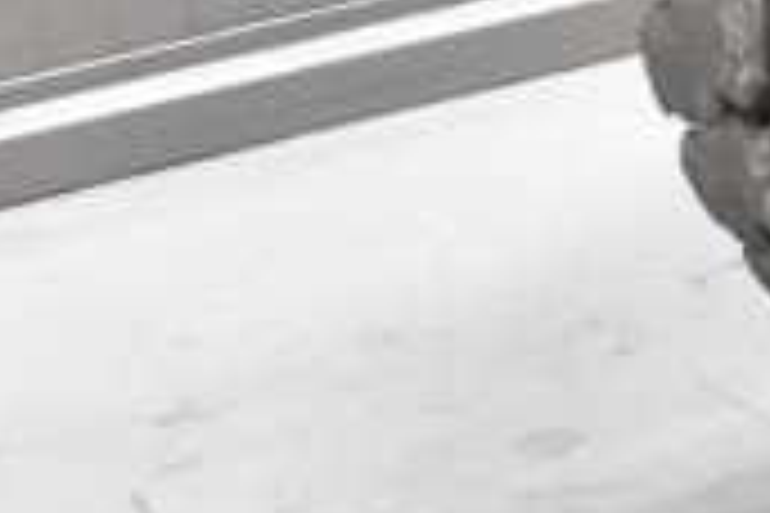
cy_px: -220
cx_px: 2256
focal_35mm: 262
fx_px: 5614
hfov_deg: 7.1
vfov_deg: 5.2
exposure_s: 1/20
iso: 1600
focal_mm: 25
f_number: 5
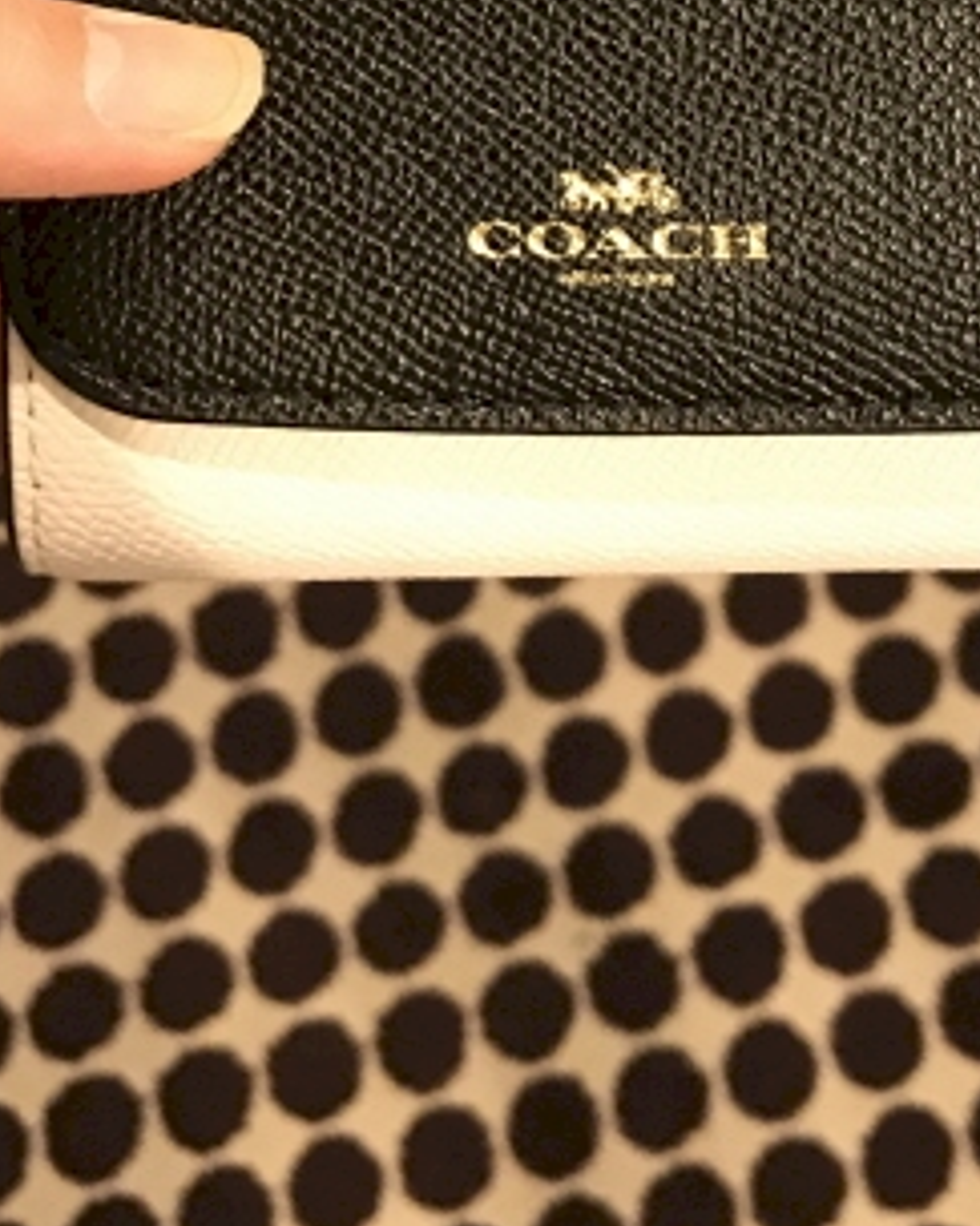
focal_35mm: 72
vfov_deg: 24.8
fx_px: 2612
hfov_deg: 21.1
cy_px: -89
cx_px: 710
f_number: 1.8
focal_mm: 3.99
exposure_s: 1/15
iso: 64
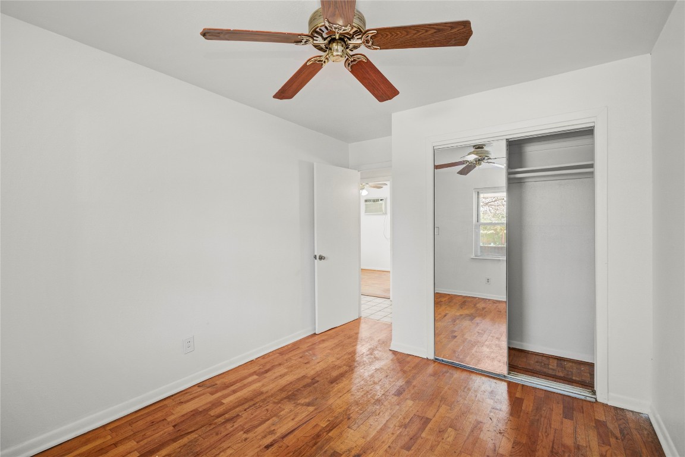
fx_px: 304
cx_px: 342
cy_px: 228
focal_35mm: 16
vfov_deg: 73.7
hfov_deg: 96.7
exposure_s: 1
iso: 160
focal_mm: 16
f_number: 8
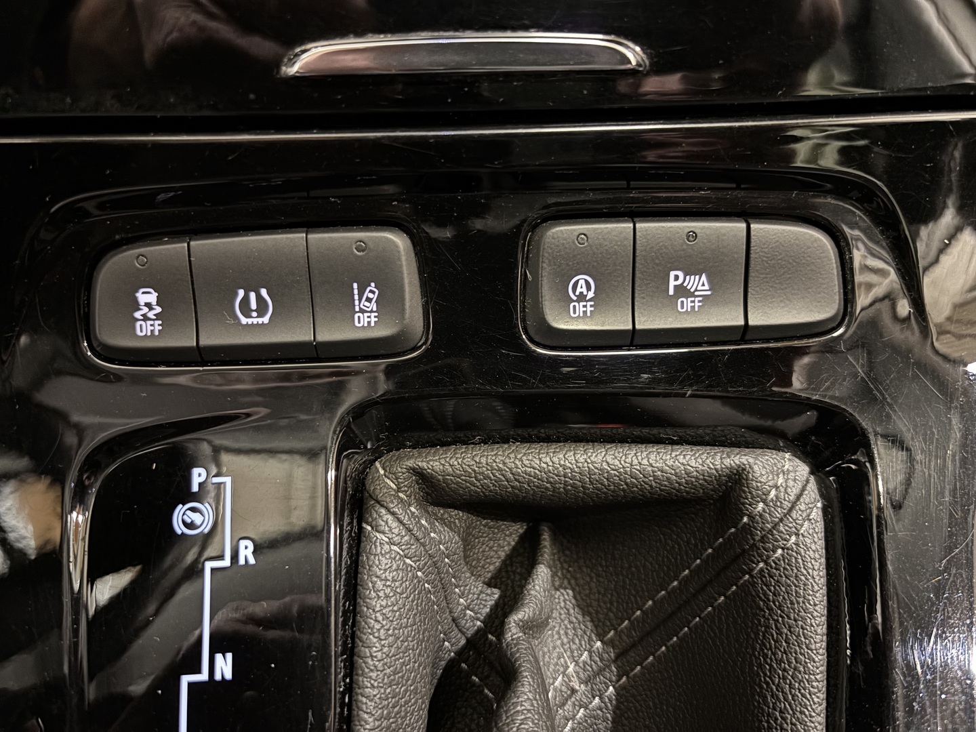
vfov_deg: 53.1
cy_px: 366
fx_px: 733
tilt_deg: -69.6
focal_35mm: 26
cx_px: 488
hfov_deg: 67.3
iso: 800
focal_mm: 5.96
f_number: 1.6
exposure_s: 1/15
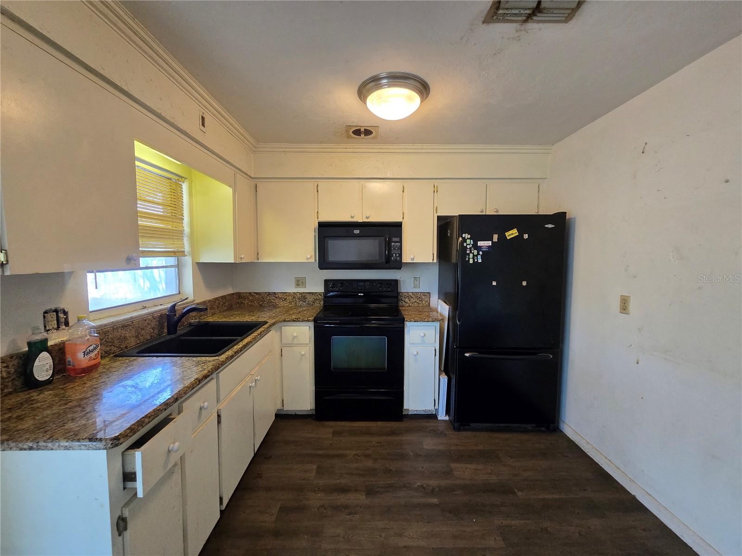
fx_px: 279
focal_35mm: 13
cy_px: 278
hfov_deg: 106.2
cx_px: 371
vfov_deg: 89.9
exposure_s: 1/60
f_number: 2.2
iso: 400
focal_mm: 2.2
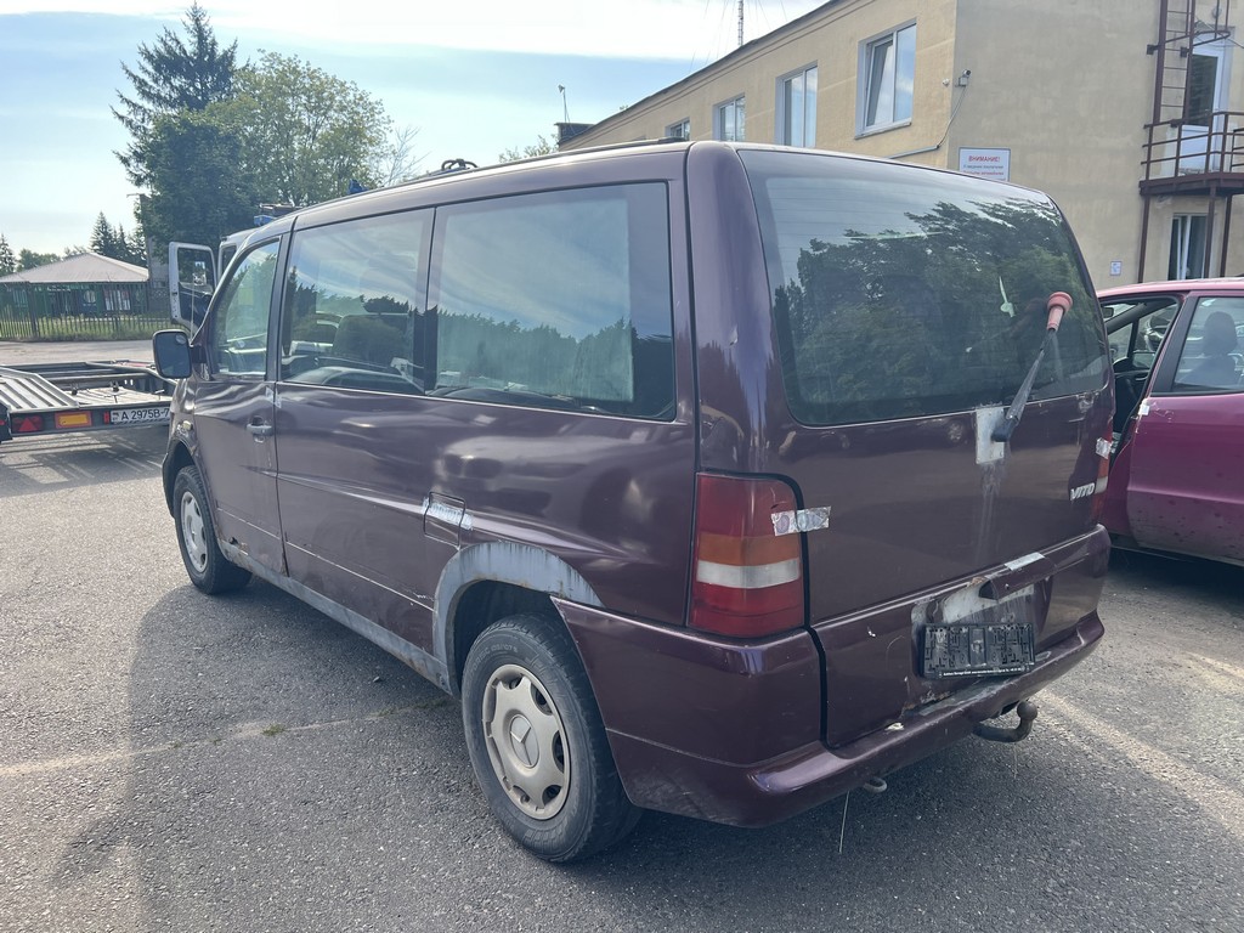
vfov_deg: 53.1
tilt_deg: -7.2
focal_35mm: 26
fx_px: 934
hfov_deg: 67.3
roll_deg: +1.4
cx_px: 622
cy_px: 466
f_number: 1.5
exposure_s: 1/924
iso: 50
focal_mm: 5.7
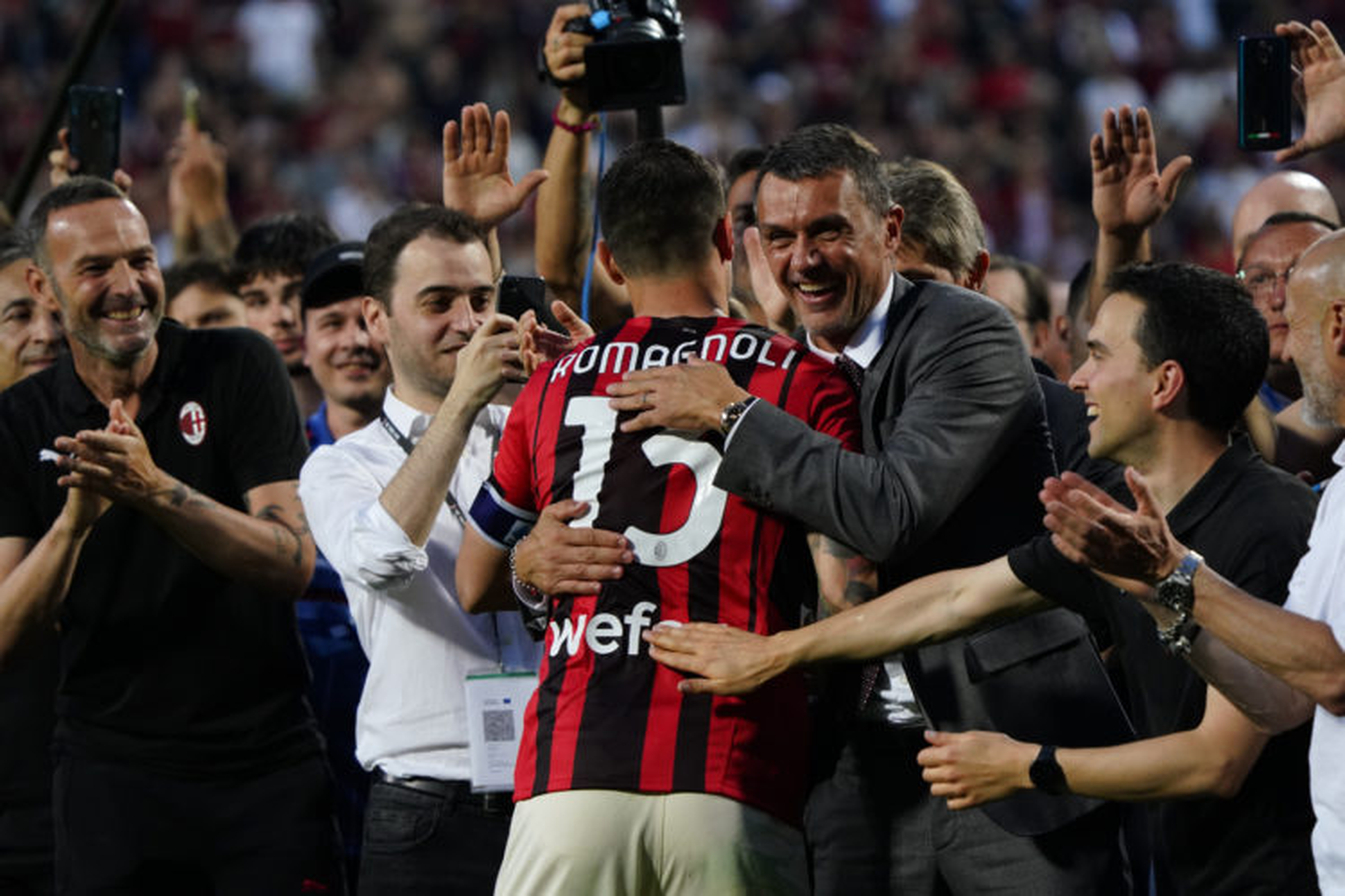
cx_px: 672
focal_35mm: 329
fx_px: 12291
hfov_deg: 6.3
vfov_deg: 4.2
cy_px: 448
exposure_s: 1/500
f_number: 6.3
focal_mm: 329
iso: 3200
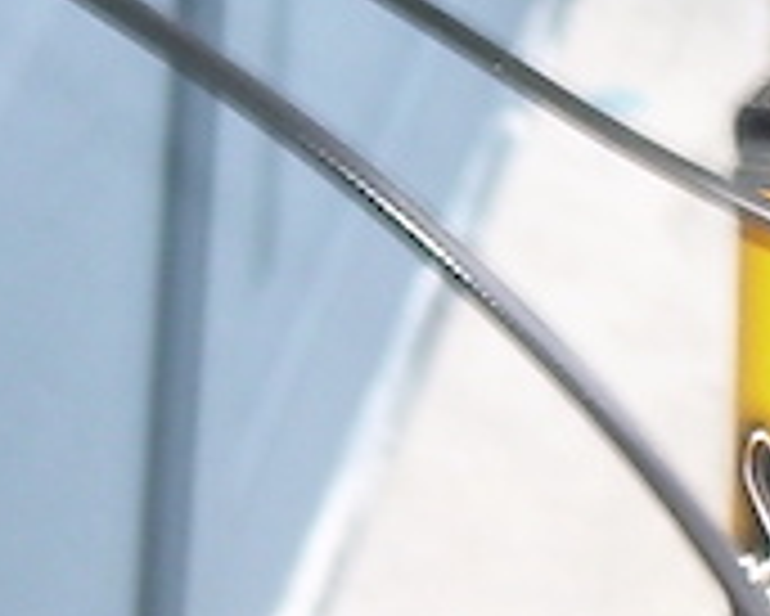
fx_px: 7593
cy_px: 31
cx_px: 738
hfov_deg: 5.8
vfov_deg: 4.6
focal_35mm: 333
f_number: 3.3
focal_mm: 9.6
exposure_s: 1/2.8
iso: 55
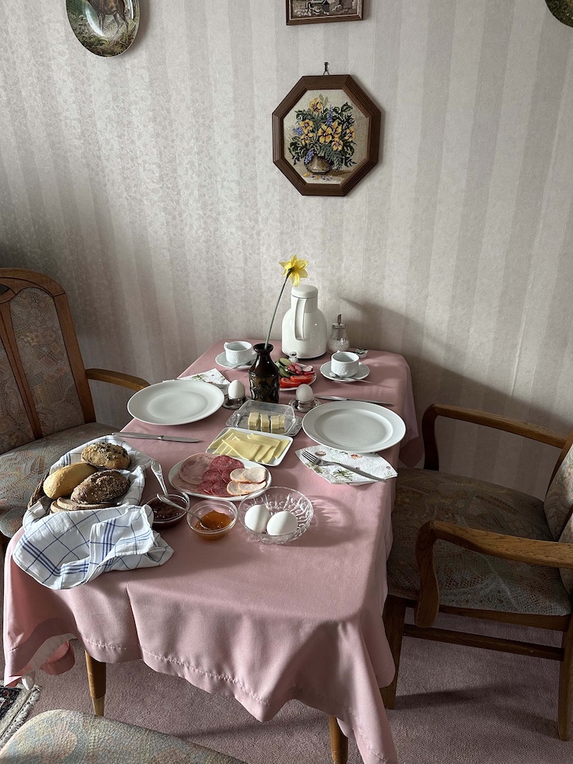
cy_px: 382
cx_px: 286
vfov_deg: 71.6
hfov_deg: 56.8
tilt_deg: -25.2
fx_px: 530
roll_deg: -0.2
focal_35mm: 24
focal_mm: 6.86
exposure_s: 1/77
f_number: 1.78
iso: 250
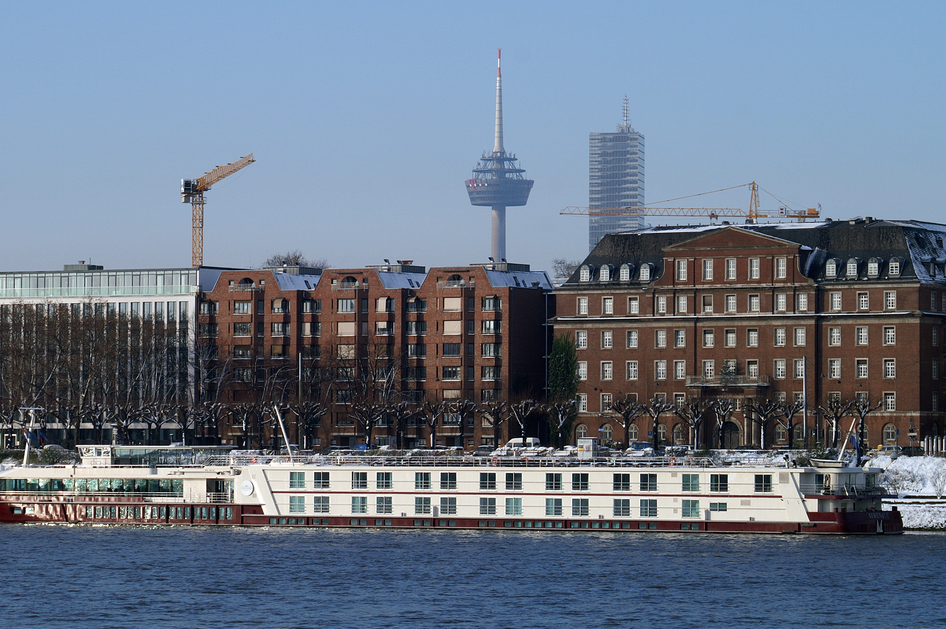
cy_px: 342
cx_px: 443
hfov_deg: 12.6
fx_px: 4279
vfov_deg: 8.4
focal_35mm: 163
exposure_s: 1/250
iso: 100
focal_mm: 100
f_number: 11
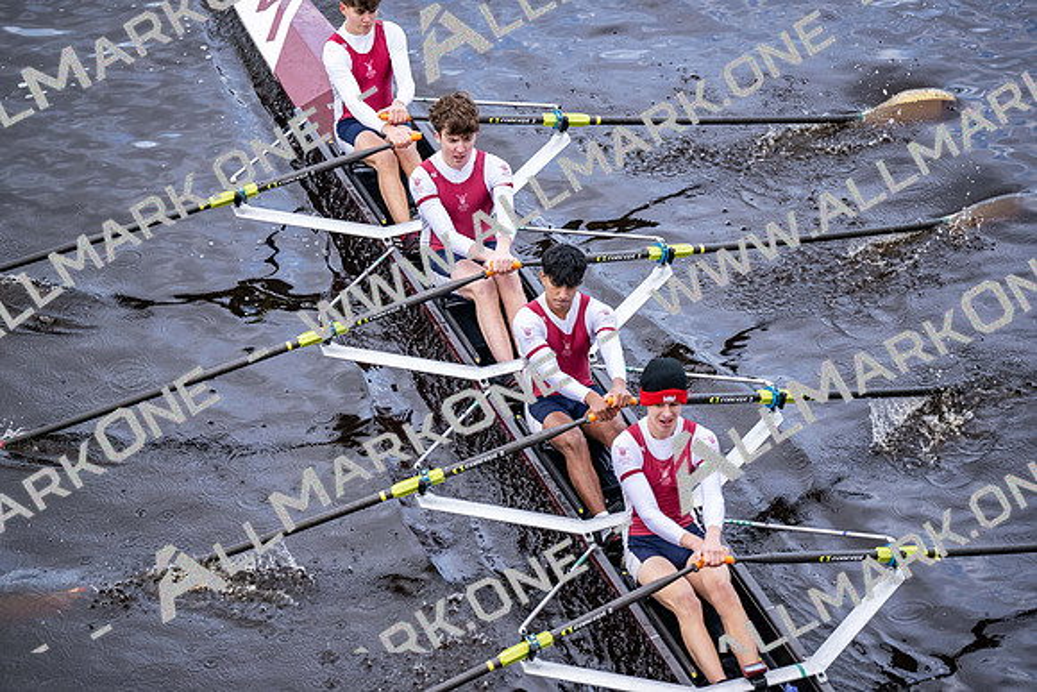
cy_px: 346
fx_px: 5762
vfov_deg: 6.9
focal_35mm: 200
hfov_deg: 10.3
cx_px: 518
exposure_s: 1/2000
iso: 1600
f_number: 2.8
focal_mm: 200
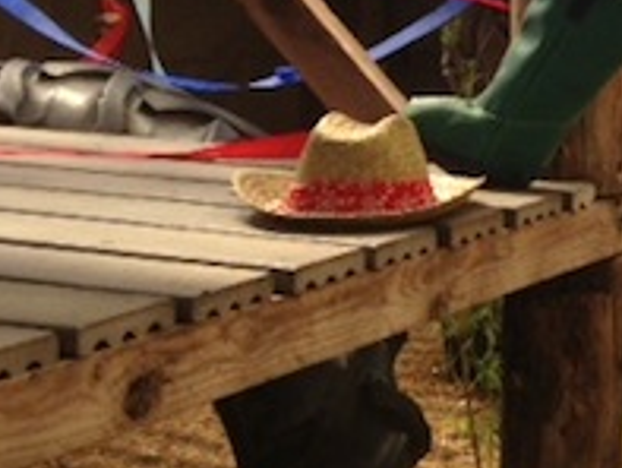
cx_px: 852
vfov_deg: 14.7
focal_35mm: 99
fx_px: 1780
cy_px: -2
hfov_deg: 18.2
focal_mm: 4.13
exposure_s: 1/390
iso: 50
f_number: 2.4
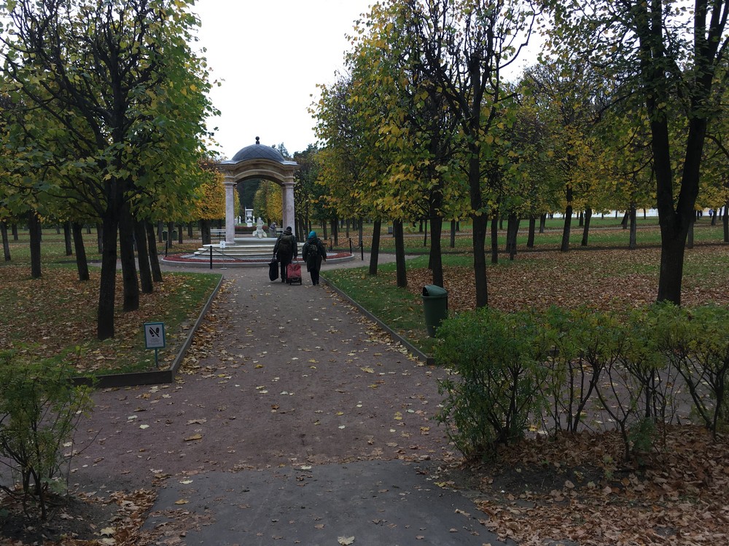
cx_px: 364
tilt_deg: -4.4
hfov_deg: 61.7
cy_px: 273
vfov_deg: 48.2
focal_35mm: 29
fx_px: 611
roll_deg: +1.7
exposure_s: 1/102
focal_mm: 4.15
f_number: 2.2
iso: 25
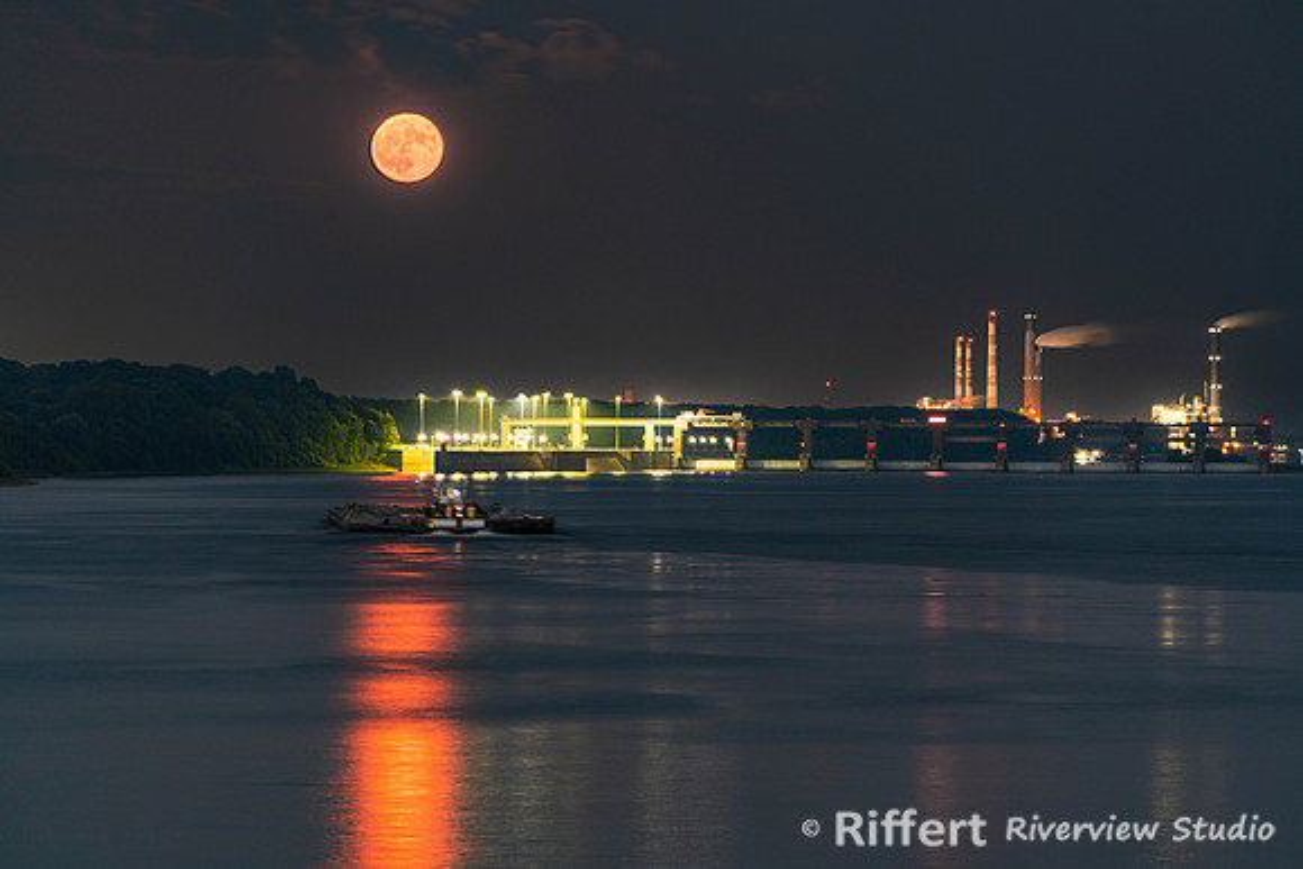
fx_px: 7314
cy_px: 434
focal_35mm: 202
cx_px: 652
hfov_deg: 10.2
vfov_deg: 6.8
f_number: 5.6
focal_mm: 200
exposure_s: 5
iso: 64
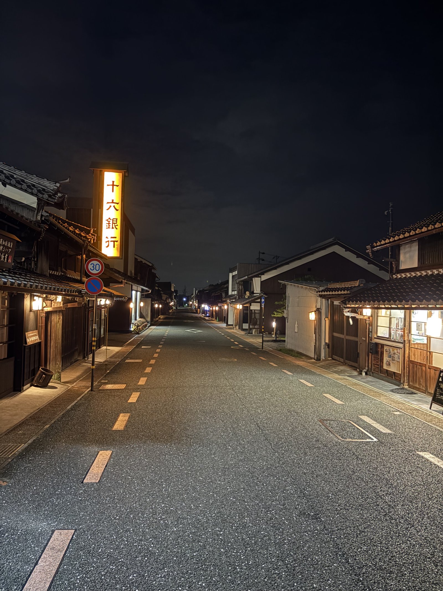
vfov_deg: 67.3
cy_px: 296
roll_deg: -1.4
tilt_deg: +1.5
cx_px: 222
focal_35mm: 26
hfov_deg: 53.1
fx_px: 444
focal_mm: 5.96
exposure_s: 1/9
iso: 1000
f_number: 1.6
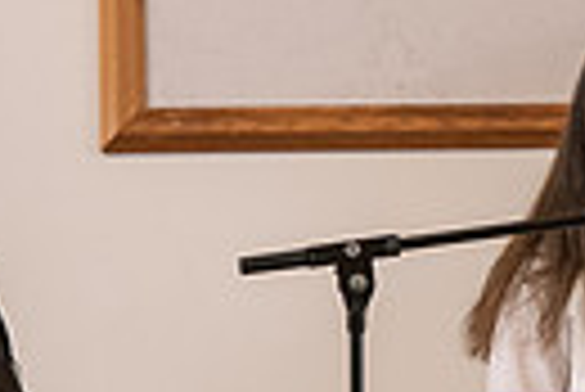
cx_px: 482
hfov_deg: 2.7
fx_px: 12299
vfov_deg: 1.8
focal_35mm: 756
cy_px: 385
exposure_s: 1/160
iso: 2500
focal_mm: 170
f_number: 3.2
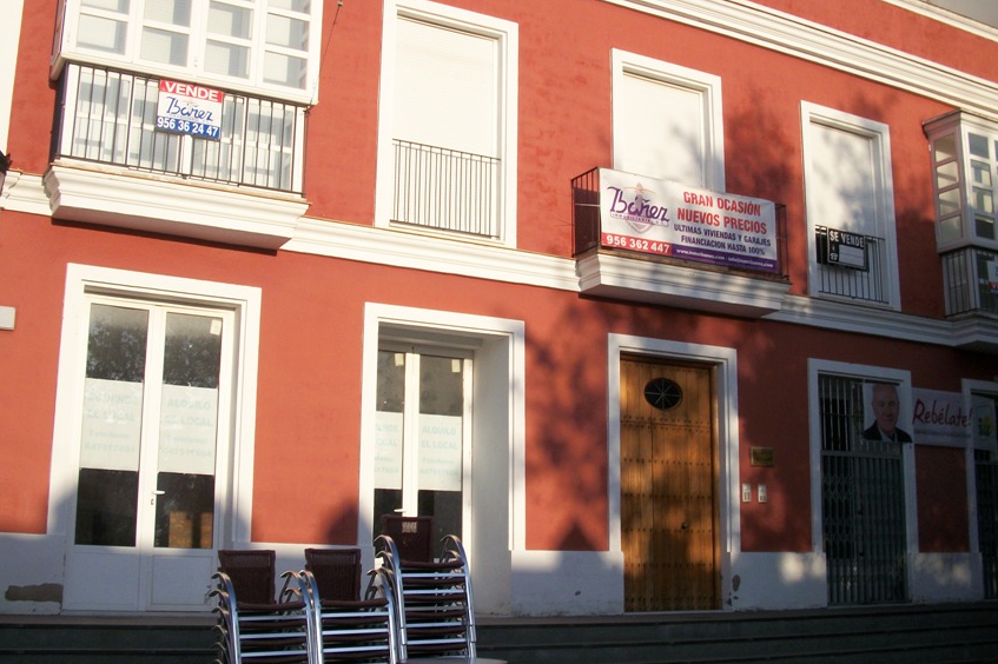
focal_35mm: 43
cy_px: 323
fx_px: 1192
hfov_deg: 45.4
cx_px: 510
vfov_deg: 31.2
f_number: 8.8
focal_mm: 6.3
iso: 80
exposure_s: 1/160
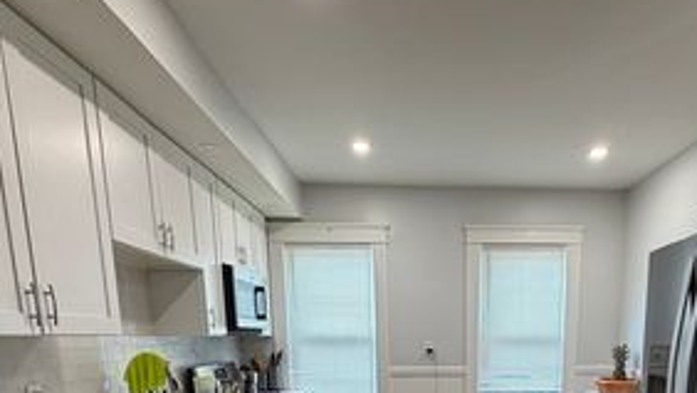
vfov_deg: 36.6
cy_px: 429
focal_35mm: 27
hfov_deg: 68.7
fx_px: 499
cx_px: 437
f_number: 2.2
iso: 200
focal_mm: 2.22
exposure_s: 1/60
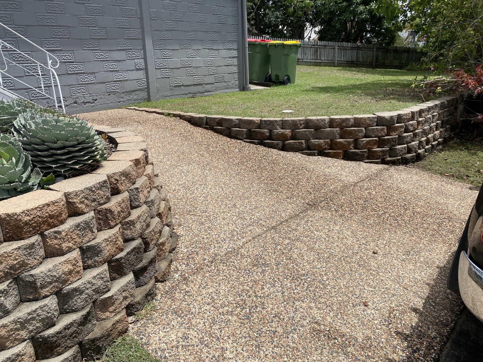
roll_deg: +1.6
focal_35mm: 26
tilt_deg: -18.6
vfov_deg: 53.1
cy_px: 181
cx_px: 242
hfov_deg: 67.3
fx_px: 363
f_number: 1.8
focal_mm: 4.25
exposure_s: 1/3300
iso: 32
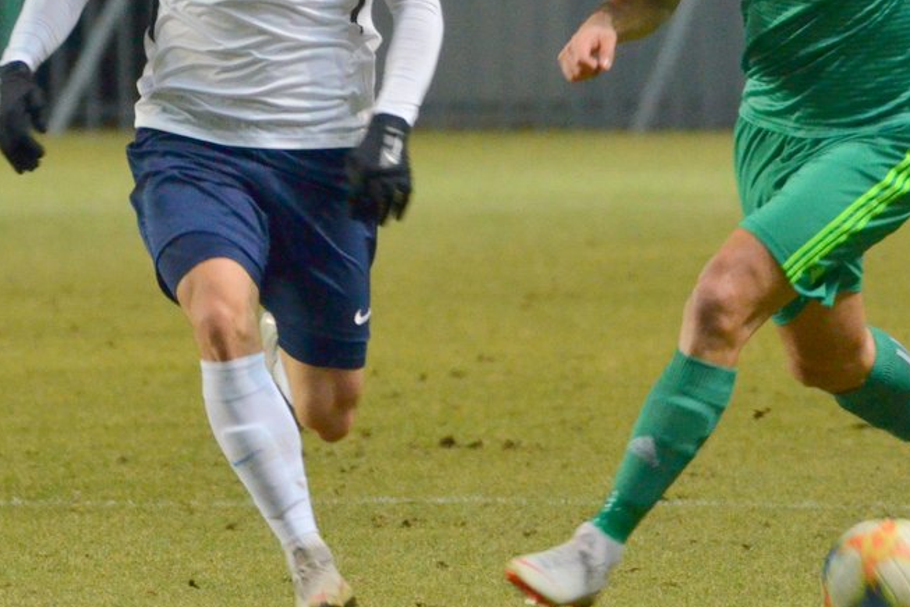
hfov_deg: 2.5
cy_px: 172
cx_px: 471
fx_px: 20913
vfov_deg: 1.7
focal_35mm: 827
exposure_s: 1/400
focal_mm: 300
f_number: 5.6
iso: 2000
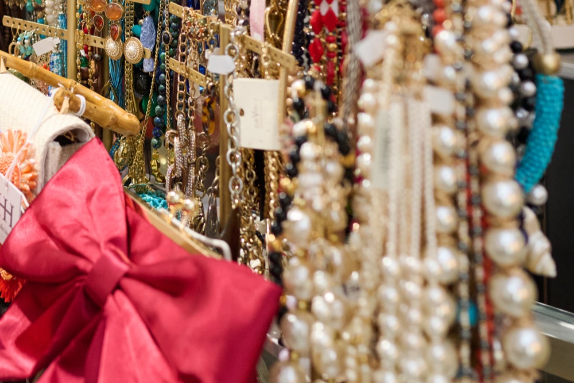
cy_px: -1
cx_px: 24
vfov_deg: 17.3
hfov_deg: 25.3
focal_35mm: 77
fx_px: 1227
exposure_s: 1/160
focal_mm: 35
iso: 800
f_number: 2.8
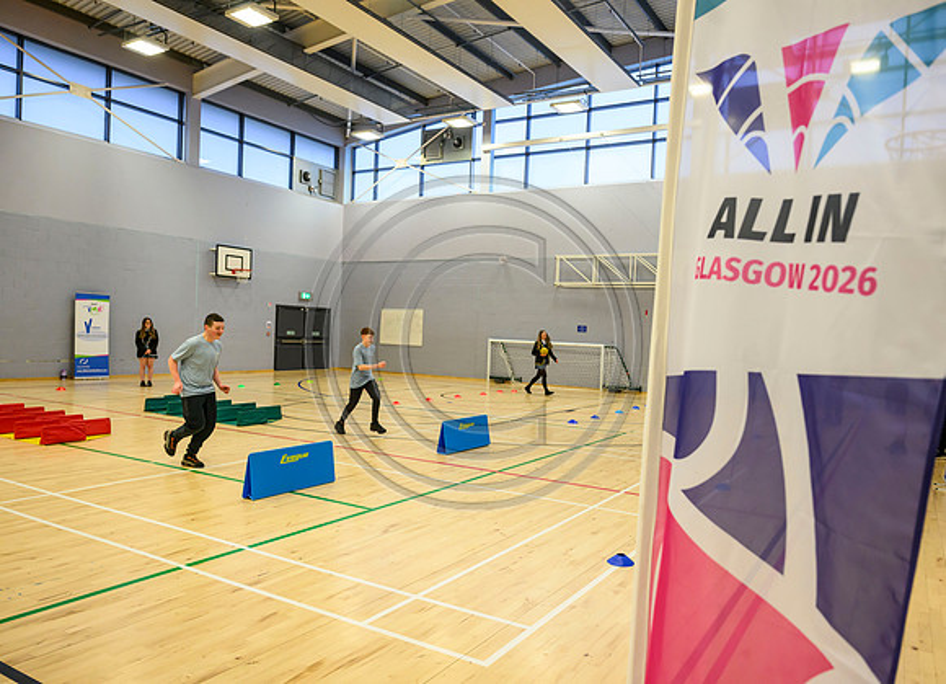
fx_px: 683
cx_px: 512
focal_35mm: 25
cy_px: 342
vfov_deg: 53.1
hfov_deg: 69.3
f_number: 3.5
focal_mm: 24
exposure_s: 1/400
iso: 2500
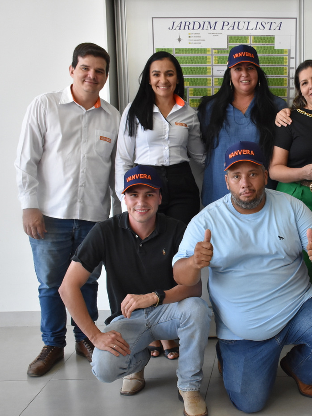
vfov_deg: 36.8
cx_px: 291
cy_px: 208
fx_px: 625
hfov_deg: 26.9
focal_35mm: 52
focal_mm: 24
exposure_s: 1/160
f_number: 6.3
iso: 1600
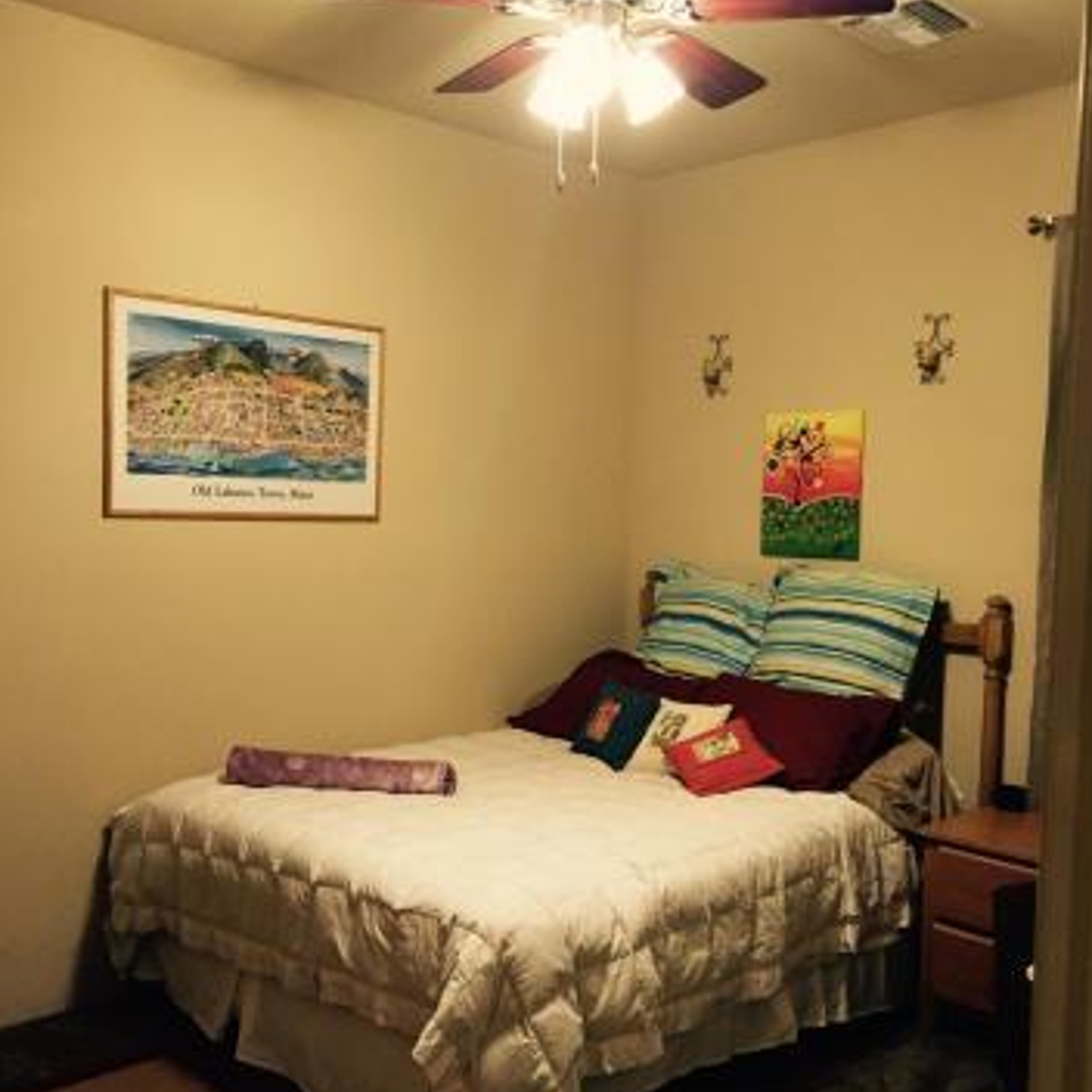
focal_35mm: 35
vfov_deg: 47.2
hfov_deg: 47.2
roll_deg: -1.7
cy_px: 583
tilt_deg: -3.9
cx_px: 549
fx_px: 1249
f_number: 2.2
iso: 200
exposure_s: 1/30
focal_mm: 4.15
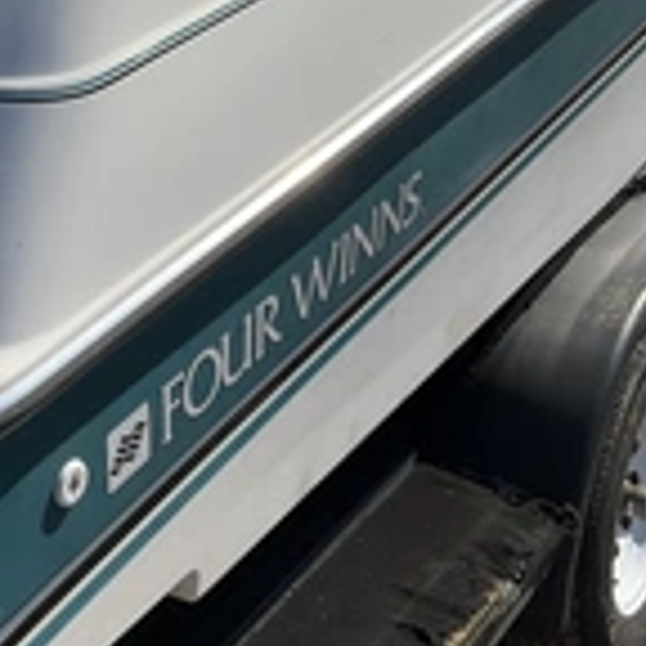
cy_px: 90
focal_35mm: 71
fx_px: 1499
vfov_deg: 23.8
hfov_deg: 23.5
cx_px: 36
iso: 25
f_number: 1.8
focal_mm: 3
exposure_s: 1/3125
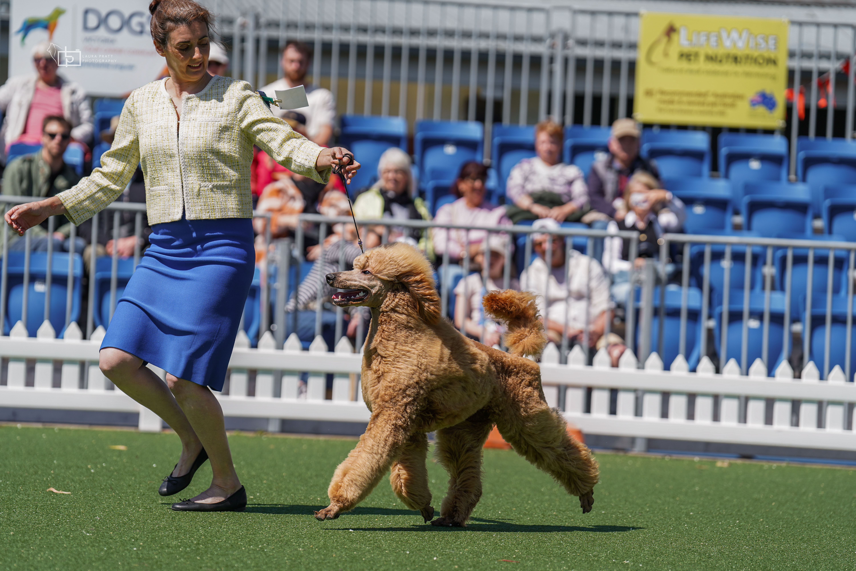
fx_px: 3210
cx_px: 428
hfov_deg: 15.2
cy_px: 286
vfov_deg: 10.2
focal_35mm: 135
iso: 125
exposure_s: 1/1600
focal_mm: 135
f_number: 3.2
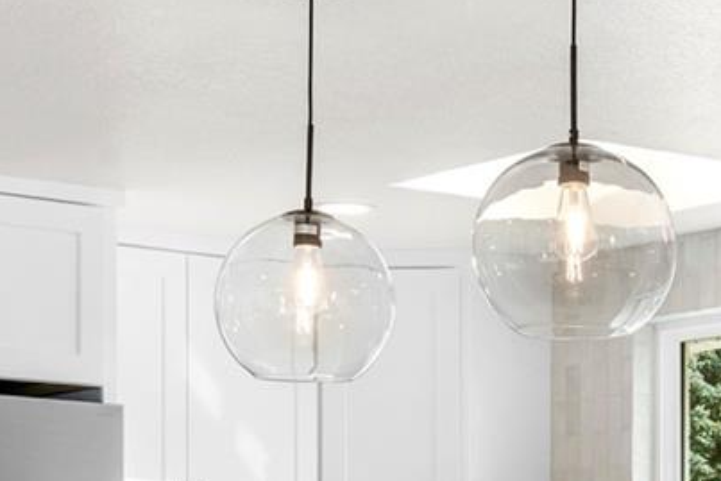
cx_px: 712
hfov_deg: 16.3
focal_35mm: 123
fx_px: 2464
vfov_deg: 10.9
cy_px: 629
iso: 400
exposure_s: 1/50
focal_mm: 31
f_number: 10
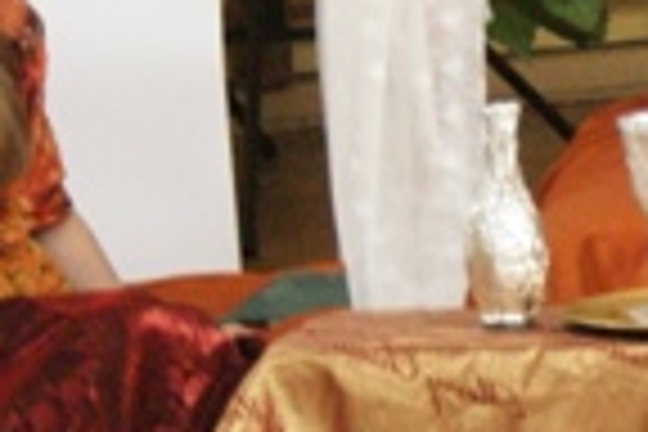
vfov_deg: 3.4
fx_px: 7199
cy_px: 27
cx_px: 936
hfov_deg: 5.1
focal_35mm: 400
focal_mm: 60
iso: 1600
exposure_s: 1/30
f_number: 5.6
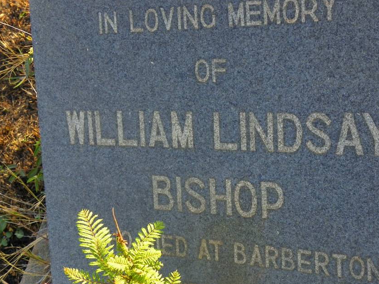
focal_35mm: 72
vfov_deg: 20.4
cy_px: 175
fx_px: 788
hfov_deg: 26.8
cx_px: 268
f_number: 3.5
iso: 64
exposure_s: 1/100
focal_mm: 8.9
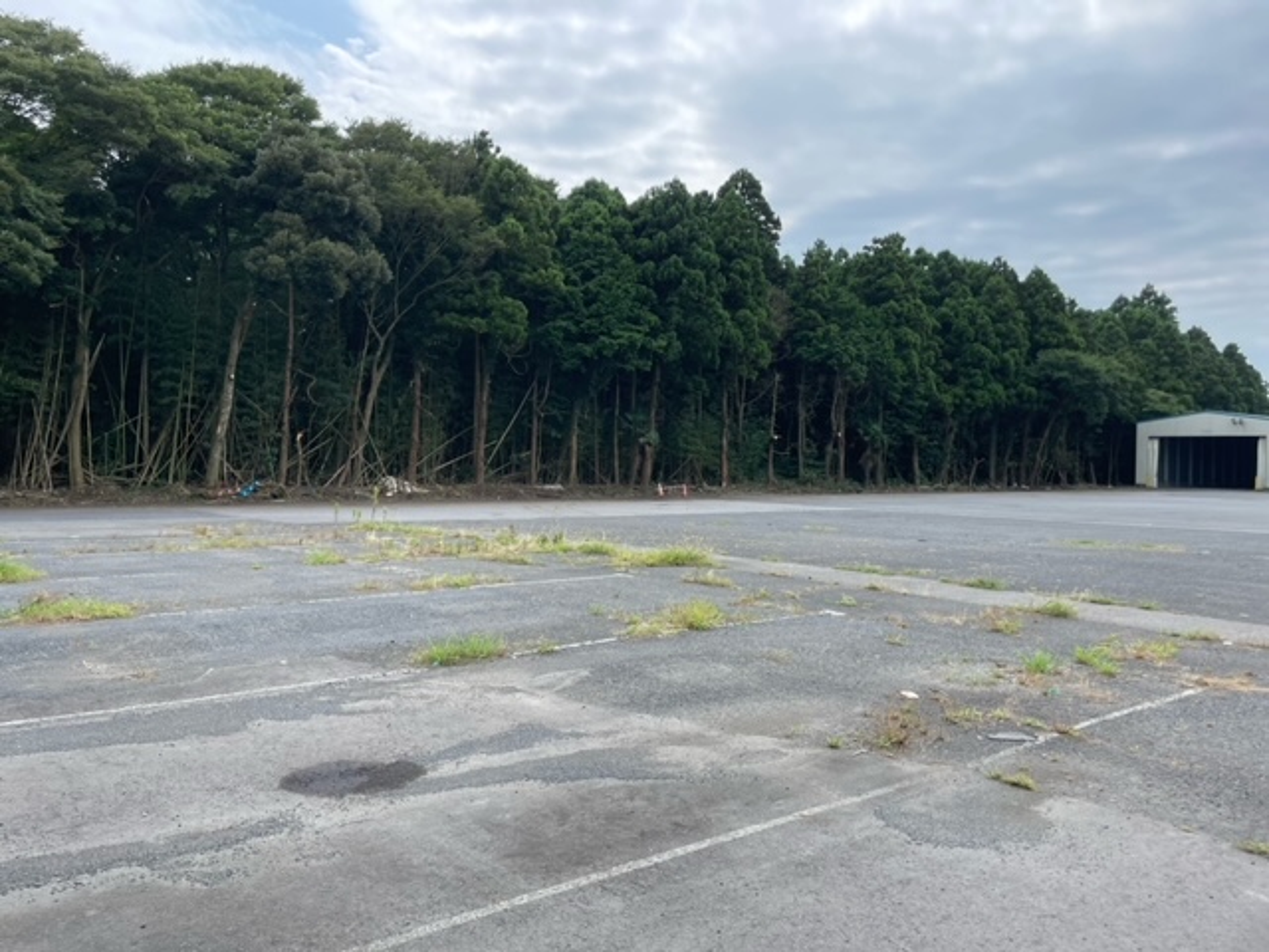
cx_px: 634
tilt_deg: +0.0
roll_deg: -0.6
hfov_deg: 67.3
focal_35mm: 26
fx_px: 953
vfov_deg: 53.1
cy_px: 476
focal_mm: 4.2
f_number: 1.6
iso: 50
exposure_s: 1/3125
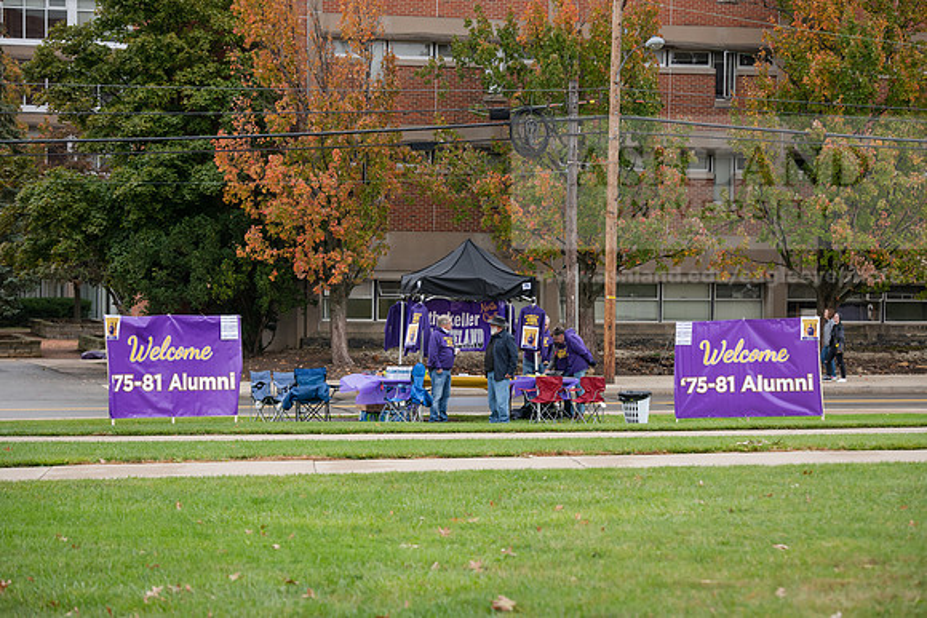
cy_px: 309
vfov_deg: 13.4
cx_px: 464
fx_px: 2627
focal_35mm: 102
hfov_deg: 20.0
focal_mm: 102
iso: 400
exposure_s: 1/320
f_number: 5
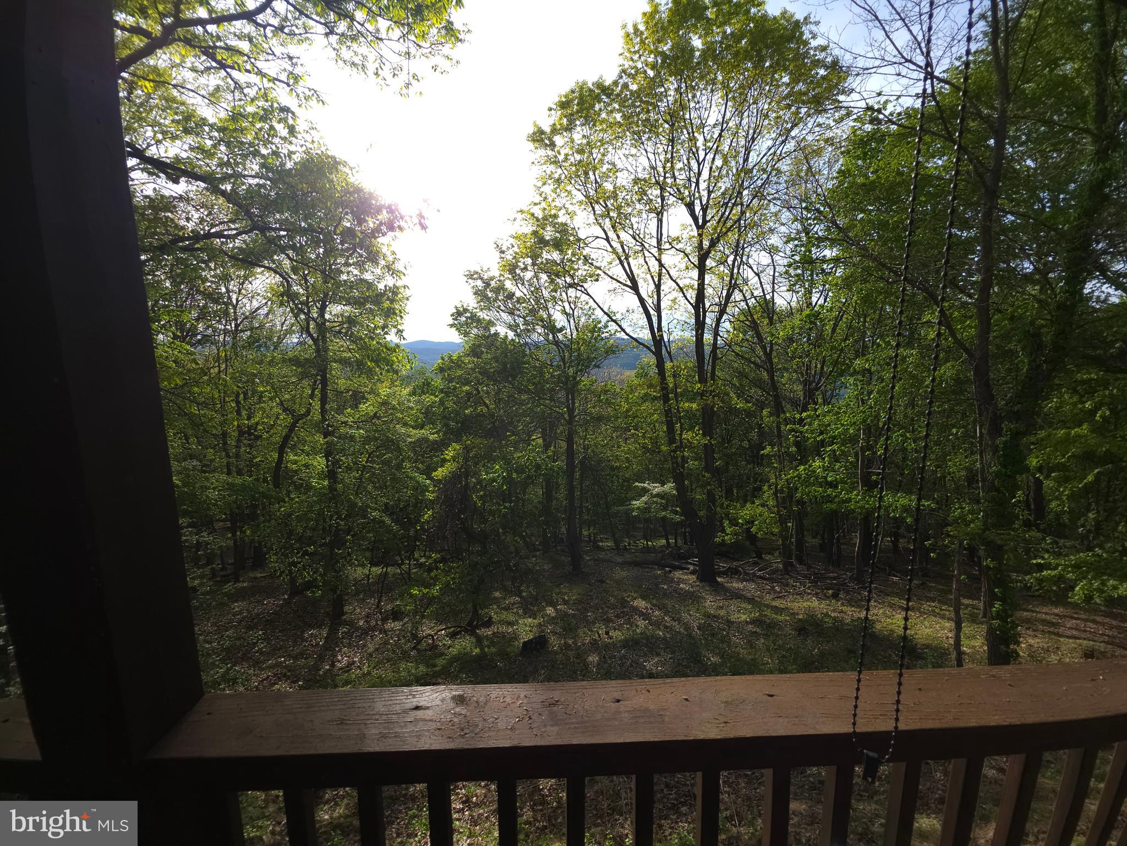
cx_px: 564
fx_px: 423
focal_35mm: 13
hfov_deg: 106.2
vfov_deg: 89.9
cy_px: 423
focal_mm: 2.2
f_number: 1.9
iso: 20
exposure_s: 1/365
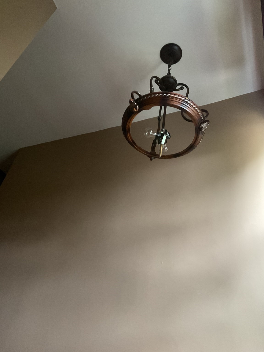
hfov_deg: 48.2
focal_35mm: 29
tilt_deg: +38.6
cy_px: 176
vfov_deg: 61.7
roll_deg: -10.3
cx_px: 132
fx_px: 295
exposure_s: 1/30
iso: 320
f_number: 1.8
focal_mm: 3
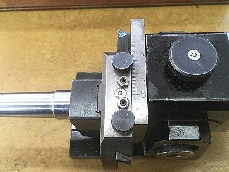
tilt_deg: -67.3
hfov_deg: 54.0
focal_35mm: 34
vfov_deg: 41.7
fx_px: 225
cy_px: 96
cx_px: 116
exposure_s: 1/30
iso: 100
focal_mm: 4.15
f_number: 2.2
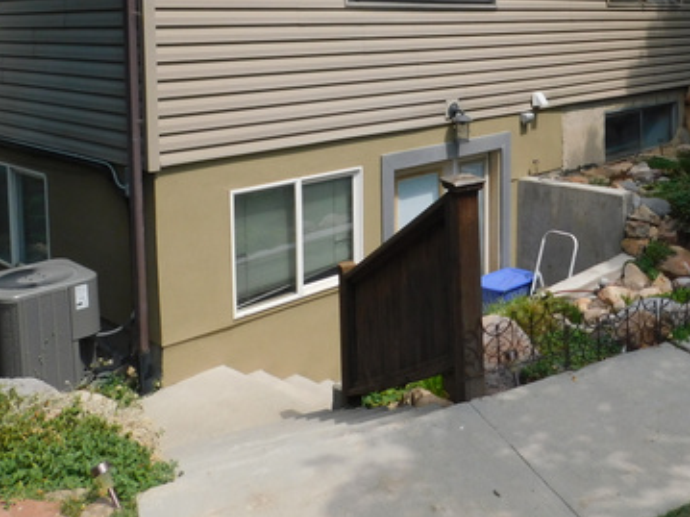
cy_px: 77
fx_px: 817
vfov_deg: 33.7
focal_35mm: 41
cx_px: 481
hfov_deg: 44.8
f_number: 3
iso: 125
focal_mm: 4
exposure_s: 1/1250
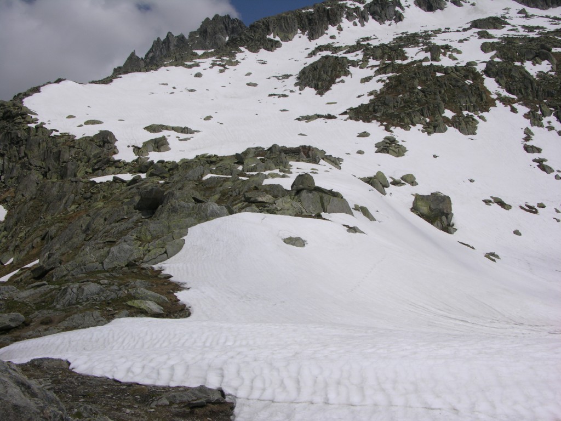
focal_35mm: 35
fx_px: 567
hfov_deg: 52.6
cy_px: 210
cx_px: 280
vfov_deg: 40.7
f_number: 8
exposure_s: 1/568
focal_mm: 8.9
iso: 50
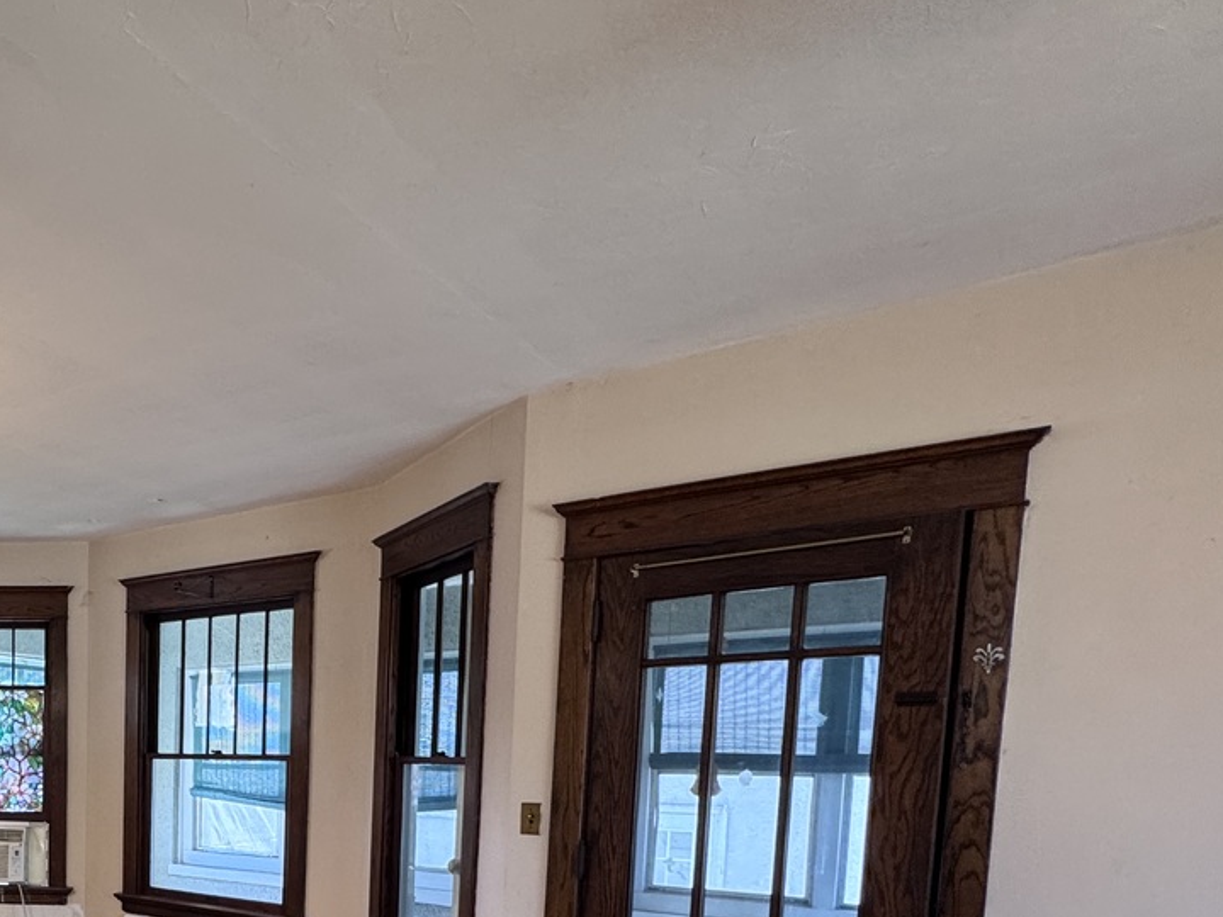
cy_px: 841
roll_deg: -0.8
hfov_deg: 53.2
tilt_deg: -5.6
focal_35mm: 28
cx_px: 63
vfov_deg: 44.8
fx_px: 989
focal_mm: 2.22
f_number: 2.2
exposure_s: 1/120
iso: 200
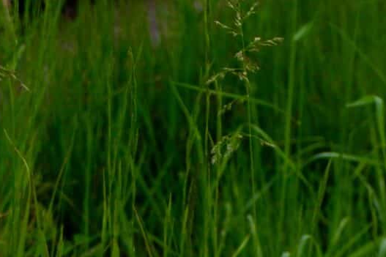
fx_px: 1822
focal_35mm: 170
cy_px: -149
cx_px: -419
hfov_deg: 10.9
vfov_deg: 7.9
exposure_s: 1/850
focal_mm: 23.5
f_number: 4.4
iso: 200
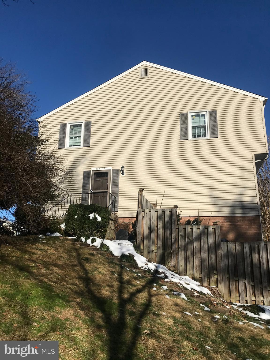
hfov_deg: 49.7
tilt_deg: +19.5
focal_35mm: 28
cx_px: 135
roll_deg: -1.5
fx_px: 291
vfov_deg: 63.4
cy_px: 180
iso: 20
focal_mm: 3.99
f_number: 1.8
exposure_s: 1/5319
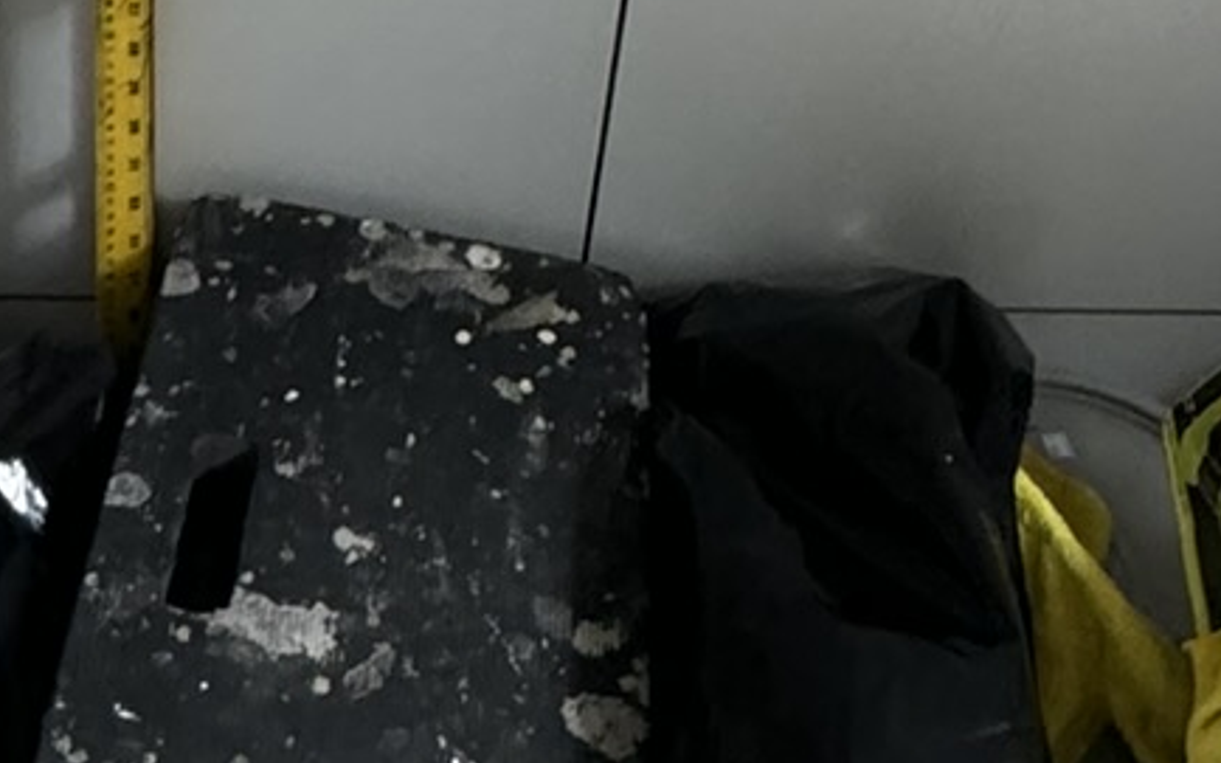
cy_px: -918
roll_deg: -9.1
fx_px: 2329
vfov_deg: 14.3
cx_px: 954
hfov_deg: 28.8
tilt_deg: -11.1
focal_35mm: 70
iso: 320
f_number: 2.2
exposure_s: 1/63
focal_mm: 2.22
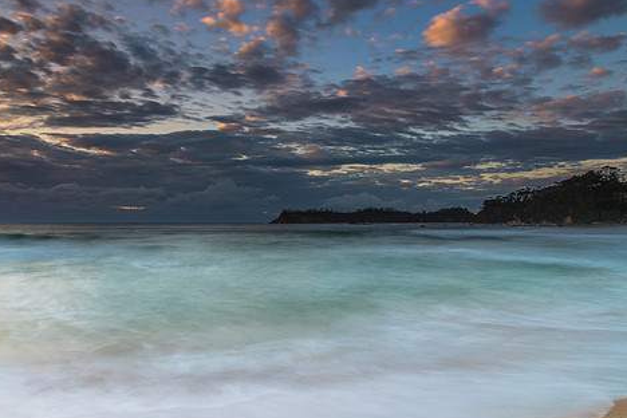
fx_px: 522
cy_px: 226
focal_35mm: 30
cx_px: 269
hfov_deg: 61.7
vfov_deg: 43.6
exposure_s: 6
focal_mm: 24
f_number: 10
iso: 31
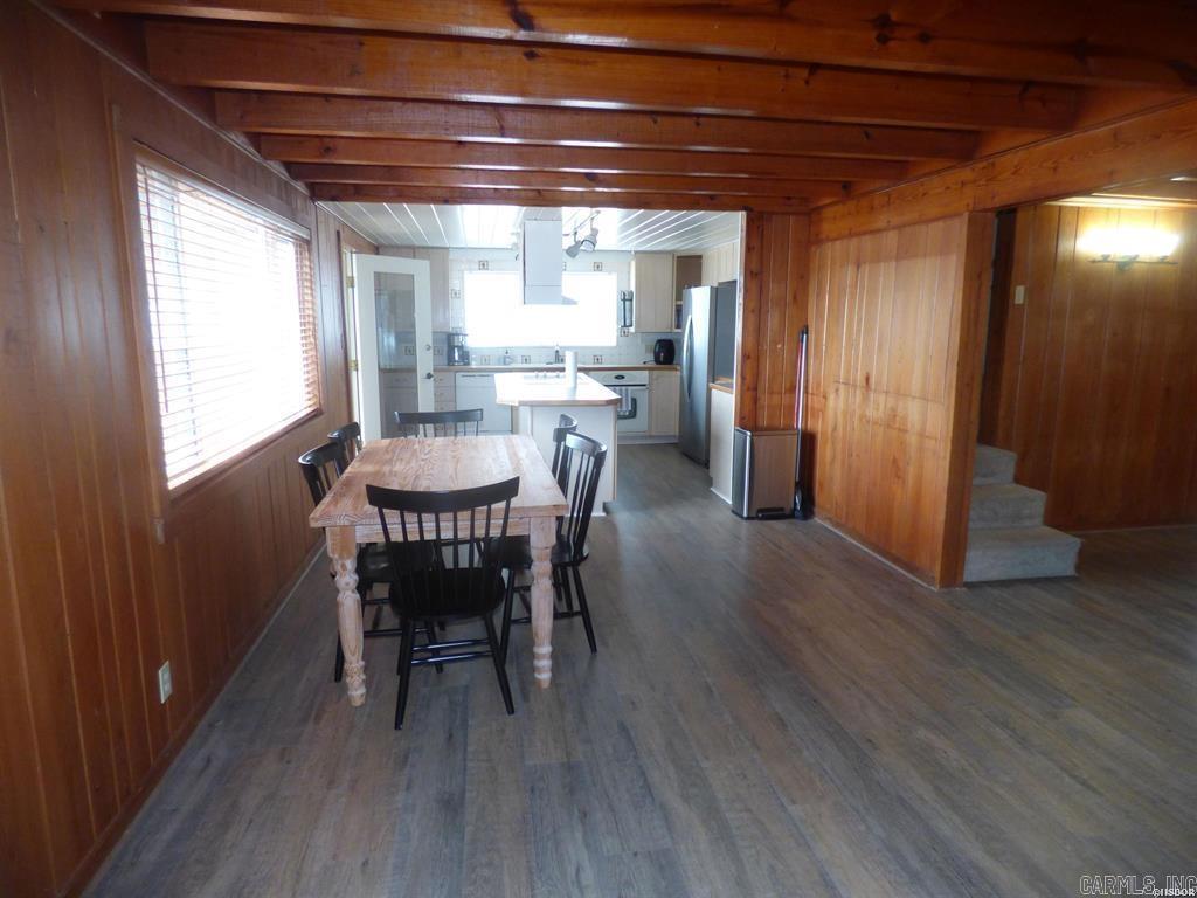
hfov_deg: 81.7
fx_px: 692
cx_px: 598
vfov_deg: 66.0
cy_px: 449
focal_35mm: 20
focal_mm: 3.58
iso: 400
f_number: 2.8
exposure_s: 1/50
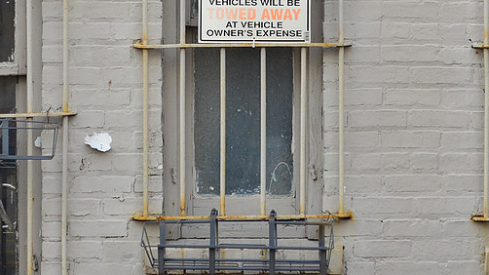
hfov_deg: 12.5
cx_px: 263
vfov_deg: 7.0
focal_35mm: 172
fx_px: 2229
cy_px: 65
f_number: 6.3
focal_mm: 50
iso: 400
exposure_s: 1/160
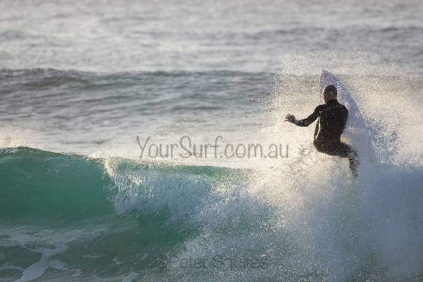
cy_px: 141
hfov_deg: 2.7
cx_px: 212
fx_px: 8814
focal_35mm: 750
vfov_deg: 1.8
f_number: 5.6
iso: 220
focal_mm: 500
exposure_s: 1/1250
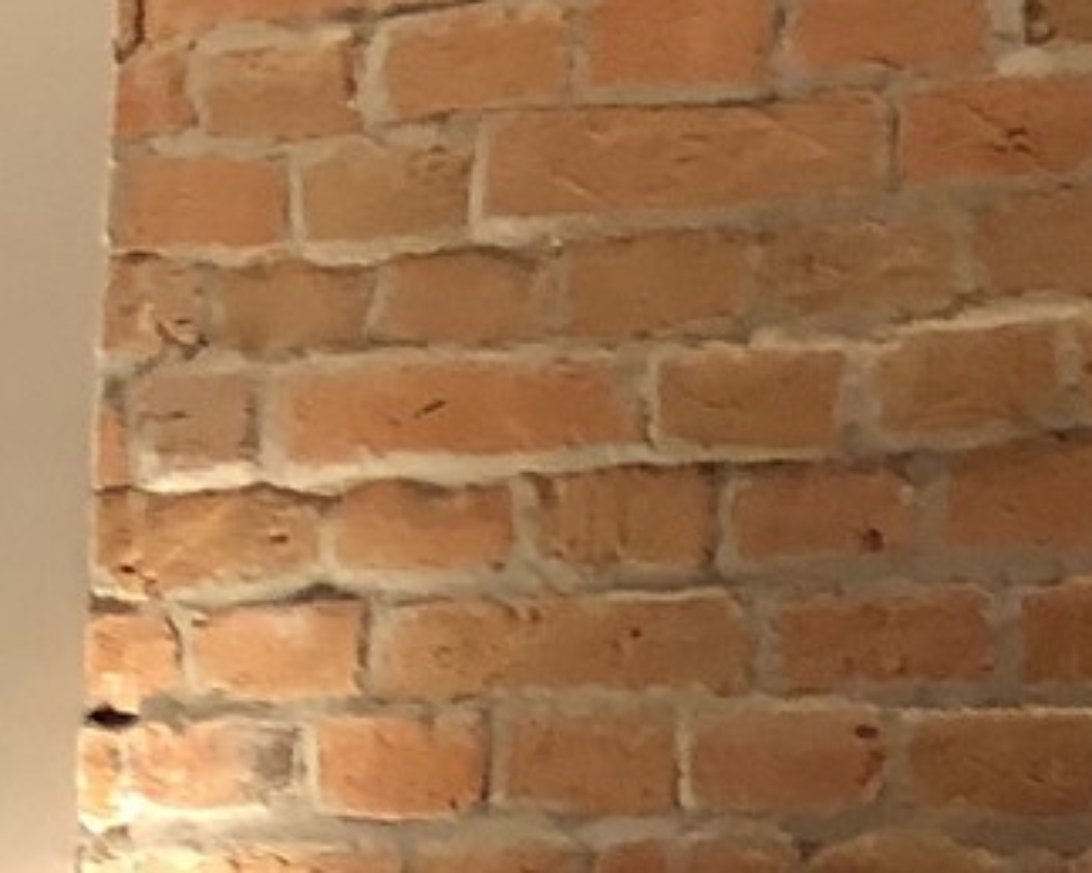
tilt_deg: -10.4
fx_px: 5686
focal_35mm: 176
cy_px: 1979
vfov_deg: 8.2
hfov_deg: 10.4
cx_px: -758
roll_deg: +0.2
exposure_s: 1/8
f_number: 1.8
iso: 100
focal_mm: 3.99
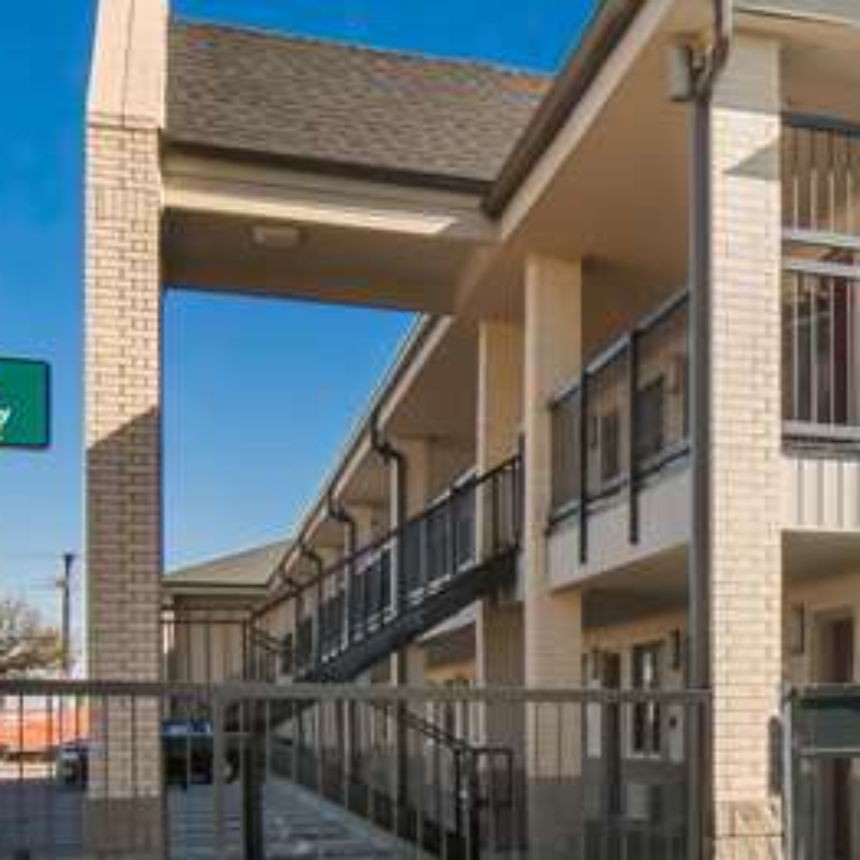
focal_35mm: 55
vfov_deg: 29.7
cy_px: 801
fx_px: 1536
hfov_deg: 27.9
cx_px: 1000
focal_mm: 11
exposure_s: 1/500
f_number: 11
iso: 800
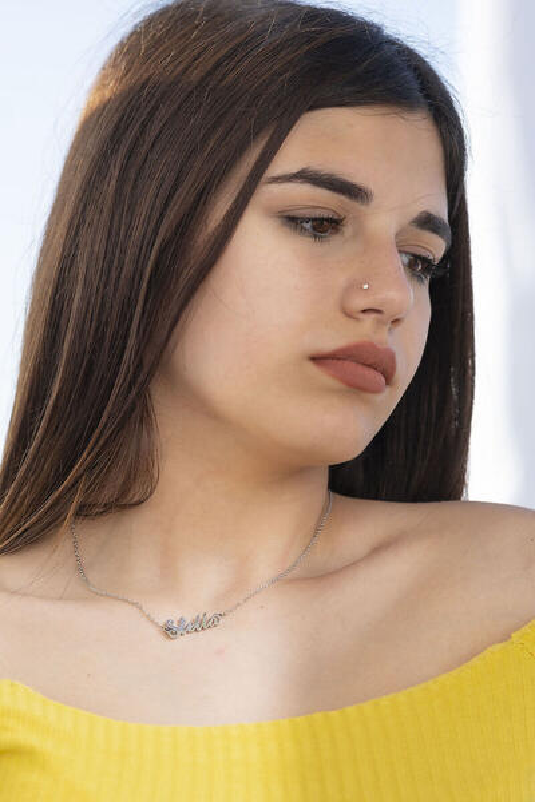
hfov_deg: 10.7
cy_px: 401
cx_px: 268
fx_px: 2853
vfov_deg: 16.0
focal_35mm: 128
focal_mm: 85
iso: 160
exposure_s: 1/500
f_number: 4
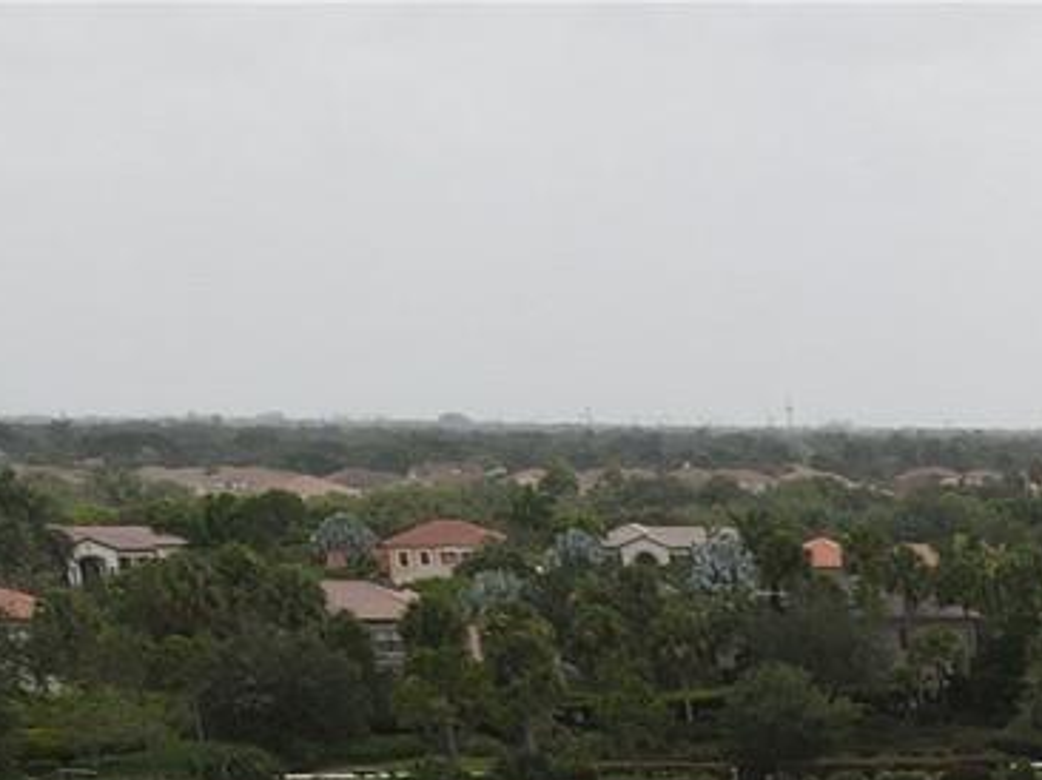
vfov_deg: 12.0
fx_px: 3159
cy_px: 1705
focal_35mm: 105
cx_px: 1896
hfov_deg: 15.8
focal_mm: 4.5
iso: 100
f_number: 2.8
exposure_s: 1/640
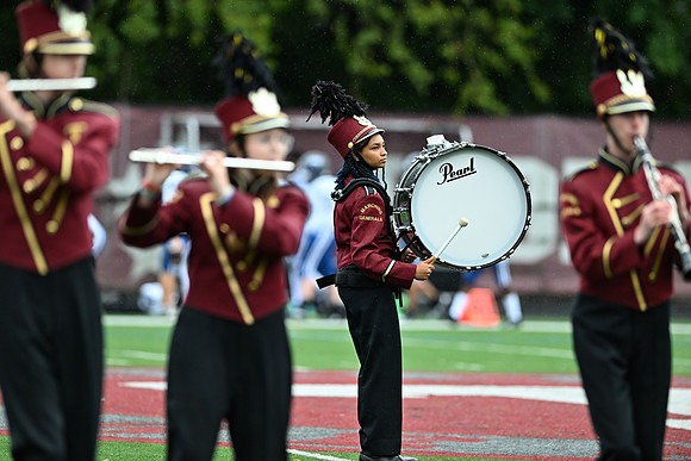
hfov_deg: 6.9
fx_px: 5759
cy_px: 230
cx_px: 346
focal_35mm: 300
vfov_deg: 4.6
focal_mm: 300
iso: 1400
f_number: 2.8
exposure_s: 1/1600
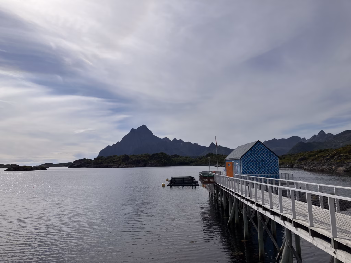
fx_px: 284
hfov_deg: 63.4
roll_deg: +1.3
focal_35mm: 28
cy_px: 132
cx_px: 176
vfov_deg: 49.7
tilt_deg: +6.6
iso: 32
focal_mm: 3.99
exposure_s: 1/8130
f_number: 1.8
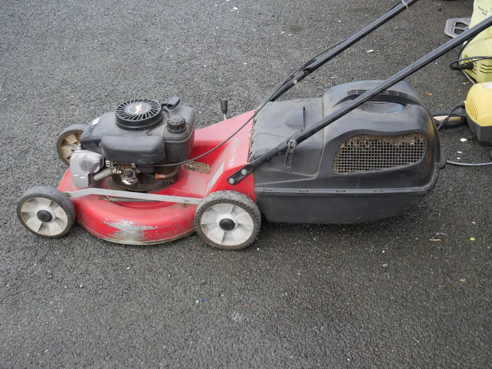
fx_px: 654
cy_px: 184
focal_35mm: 46
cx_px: 246
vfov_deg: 31.5
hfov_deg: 41.2
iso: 200
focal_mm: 23
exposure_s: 1/100
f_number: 5.1
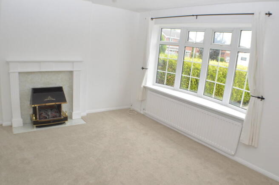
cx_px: 140
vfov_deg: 39.9
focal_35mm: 33
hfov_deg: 57.3
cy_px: 92
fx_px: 255
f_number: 8
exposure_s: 1/15
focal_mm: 22
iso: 200
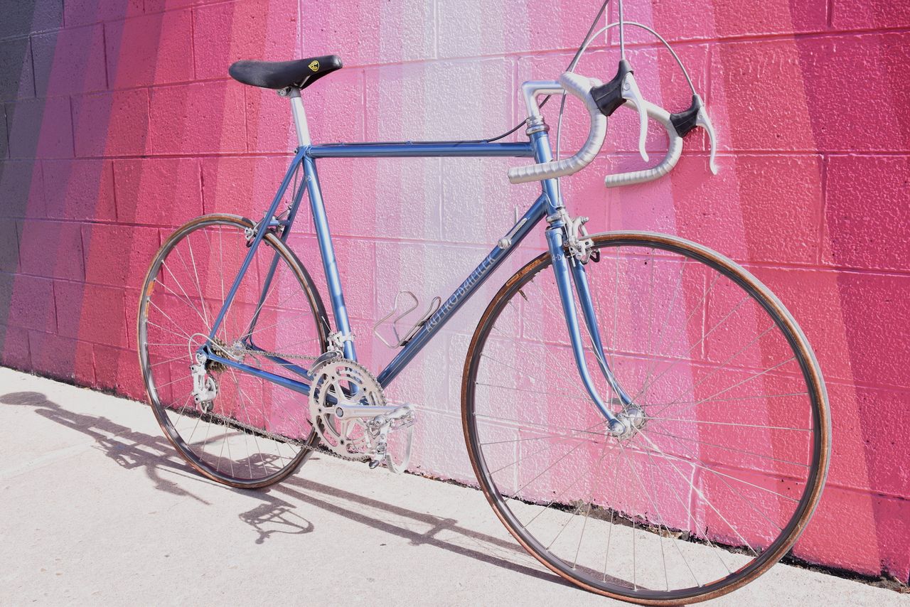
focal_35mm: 33
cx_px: 455
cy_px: 304
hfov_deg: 57.2
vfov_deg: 40.0
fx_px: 834
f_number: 9
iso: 400
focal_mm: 22
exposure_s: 1/320
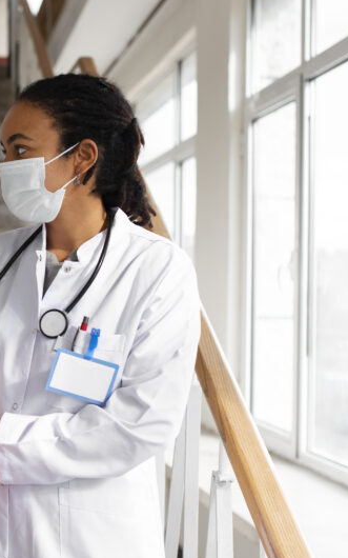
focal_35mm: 69
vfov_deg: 29.8
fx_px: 1048
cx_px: -37
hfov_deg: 18.2
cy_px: 301
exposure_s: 1/320
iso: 250
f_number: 2.8
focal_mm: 35
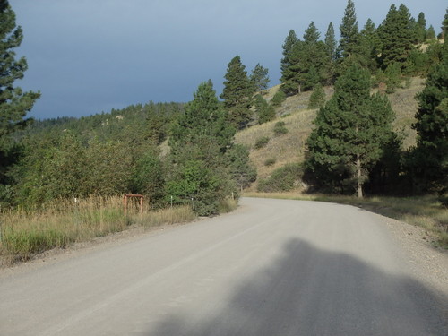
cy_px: 168
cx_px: 224
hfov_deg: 38.9
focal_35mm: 49
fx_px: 634
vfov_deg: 29.7
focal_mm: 8.8
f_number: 4.9
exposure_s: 1/400
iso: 125
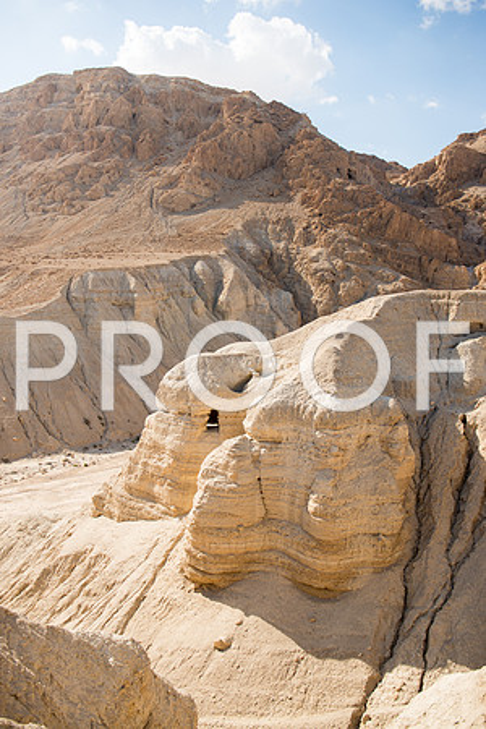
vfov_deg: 65.5
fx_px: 567
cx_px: 243
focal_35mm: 28
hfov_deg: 46.4
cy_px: 364
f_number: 2.8
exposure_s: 1/2500
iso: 200
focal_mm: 28
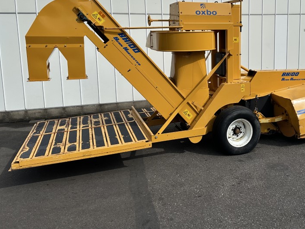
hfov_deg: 51.5
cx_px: 207
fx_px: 308
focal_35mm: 35
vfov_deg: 40.2
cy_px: 74
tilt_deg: -7.2
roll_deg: +1.5
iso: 80
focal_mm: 6.86
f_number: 1.78
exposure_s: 1/6211
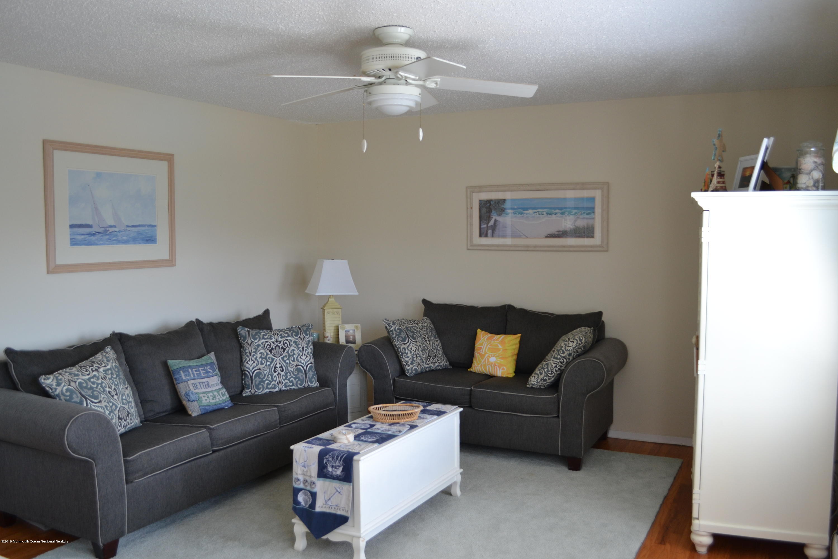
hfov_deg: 61.9
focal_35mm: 30
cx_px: 419
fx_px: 698
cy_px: 280
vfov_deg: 43.6
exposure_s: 1/80
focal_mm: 20
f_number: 4.5
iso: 400
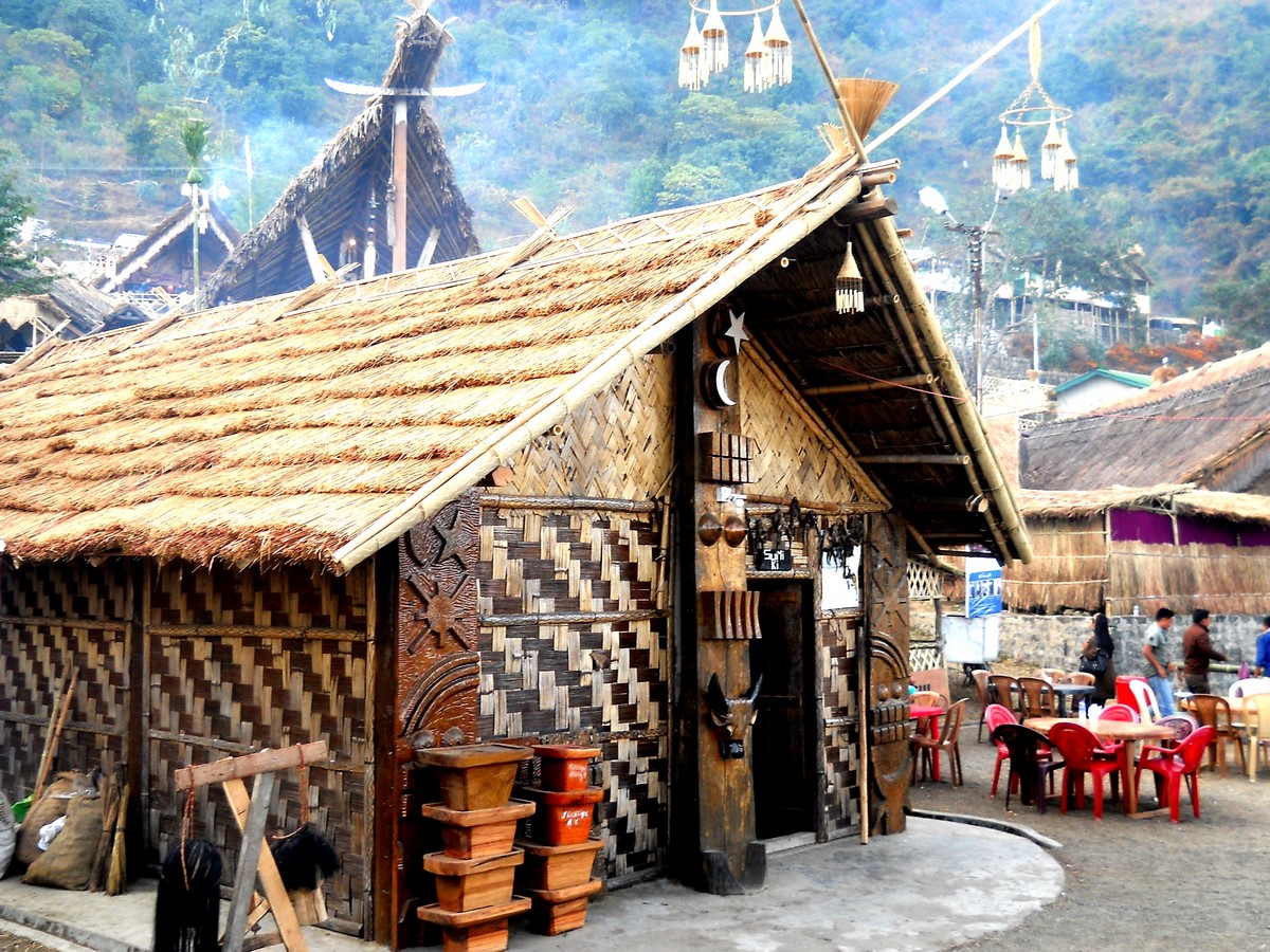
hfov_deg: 45.8
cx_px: 635
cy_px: 476
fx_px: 1504
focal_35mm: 41
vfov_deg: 35.1
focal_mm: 6.72
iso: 80
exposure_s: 1/80
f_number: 3.1
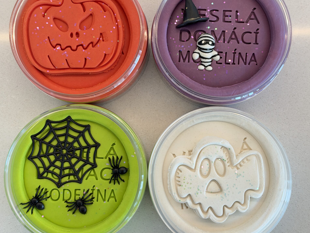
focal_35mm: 47
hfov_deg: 40.4
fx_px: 421
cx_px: 154
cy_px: 99
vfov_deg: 30.8
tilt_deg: -84.5
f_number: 1.8
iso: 200
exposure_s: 1/111
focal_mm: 6.93
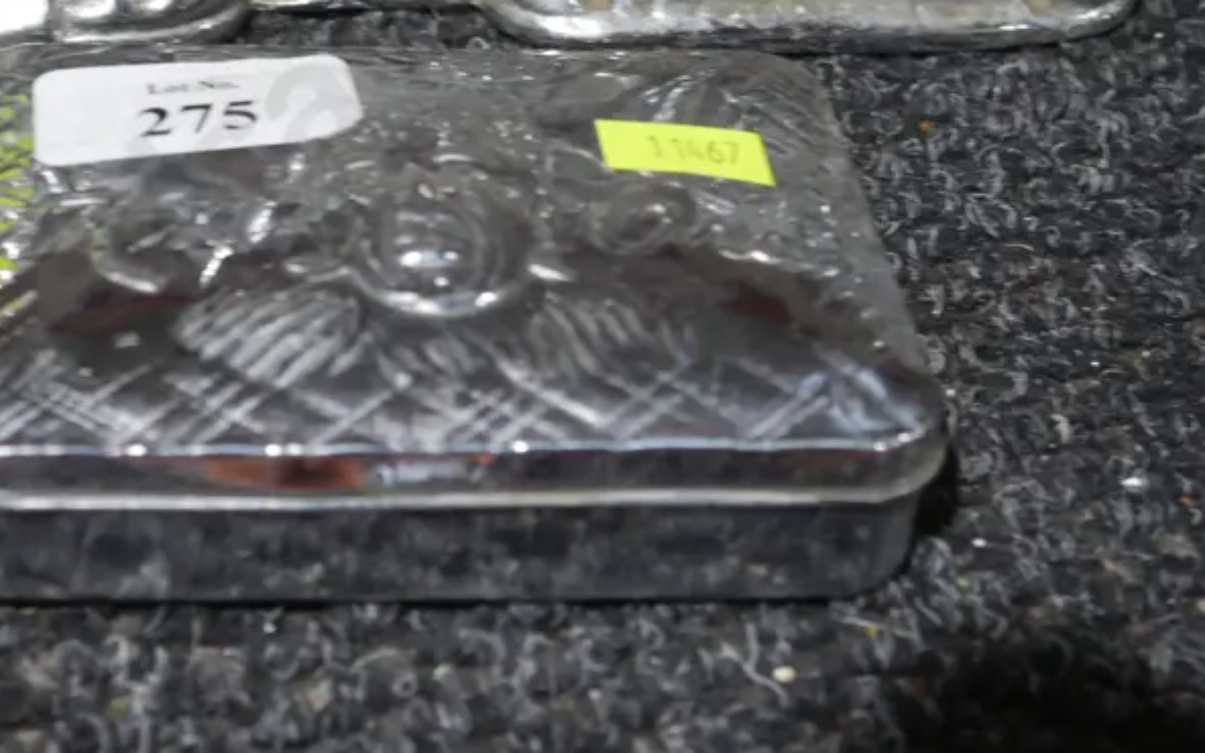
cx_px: 409
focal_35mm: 77
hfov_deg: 26.7
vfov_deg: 16.6
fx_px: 2529
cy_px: 37
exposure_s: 1/60
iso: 1000
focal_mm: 21
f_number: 4.6
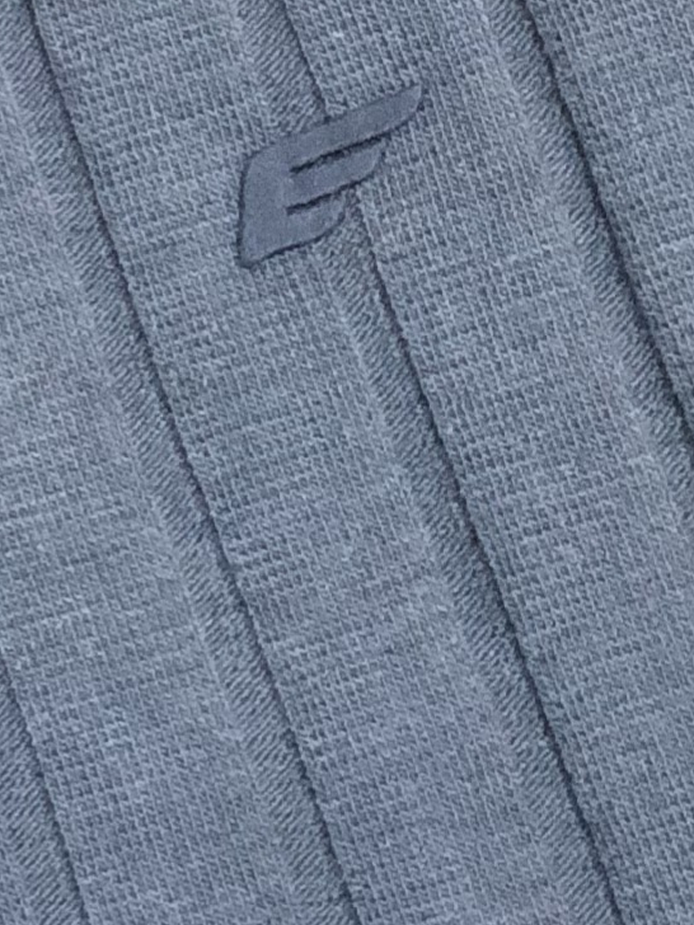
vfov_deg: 6.8
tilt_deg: -68.2
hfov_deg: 5.0
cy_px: -356
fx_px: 7699
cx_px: -888
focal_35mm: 288
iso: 125
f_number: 2.4
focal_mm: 6
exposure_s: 1/46
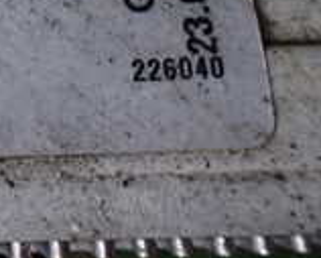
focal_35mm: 111
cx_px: -238
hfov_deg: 15.2
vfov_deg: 13.2
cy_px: -126
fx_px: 1056
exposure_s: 1/125
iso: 320
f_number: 2.3
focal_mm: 5.4
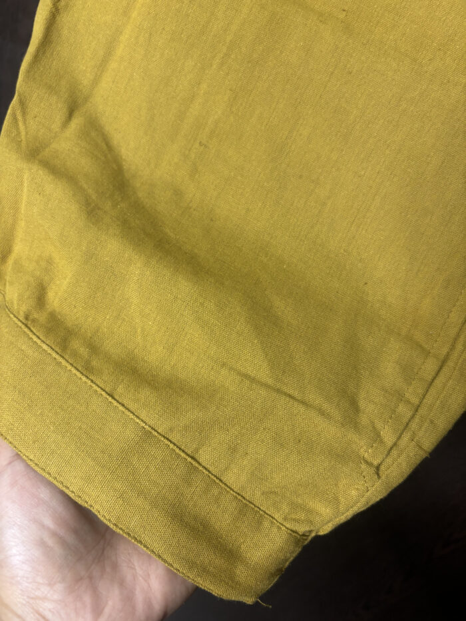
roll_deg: -26.5
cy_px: 310
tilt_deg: -32.3
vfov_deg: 67.3
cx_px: 233
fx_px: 467
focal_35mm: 26
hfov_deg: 53.1
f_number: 1.6
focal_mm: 5.96
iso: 200
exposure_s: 1/50
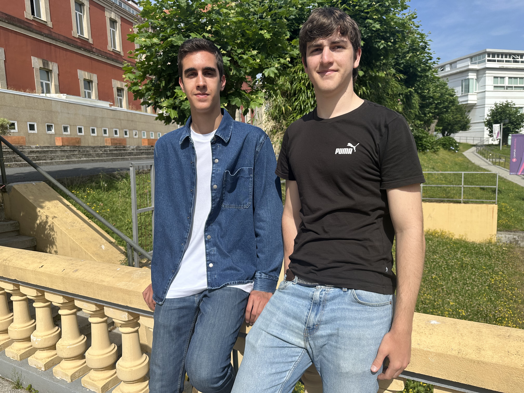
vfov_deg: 56.8
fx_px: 363
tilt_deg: -6.1
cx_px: 262
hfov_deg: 71.6
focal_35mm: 24
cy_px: 196
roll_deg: +2.2
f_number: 1.78
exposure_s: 1/4184
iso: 80
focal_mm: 6.86
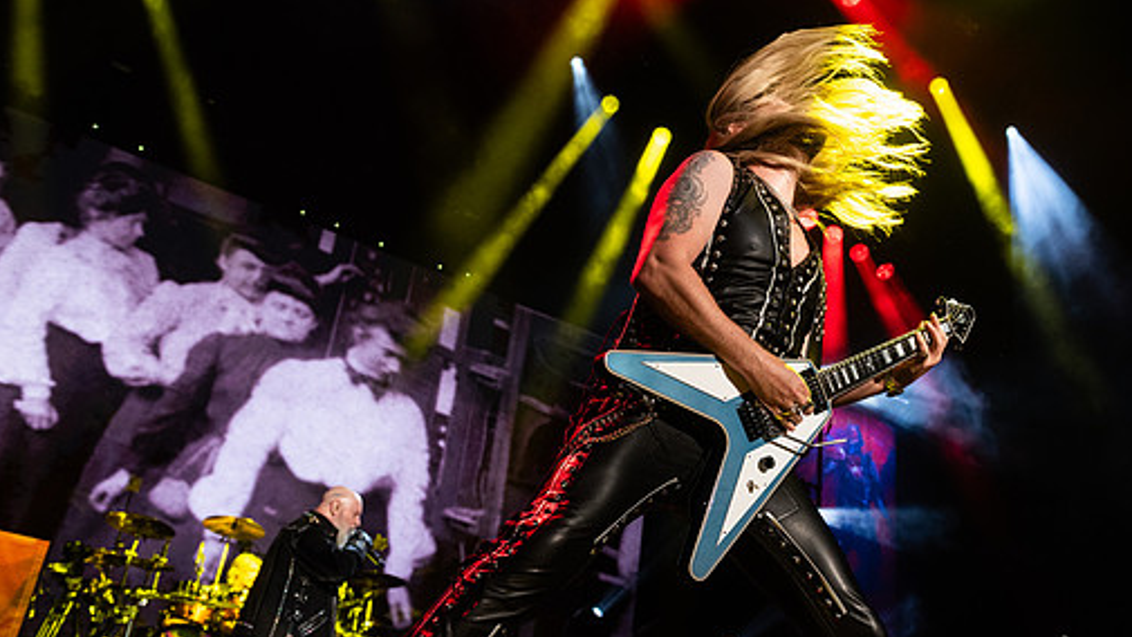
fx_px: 1081
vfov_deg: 32.7
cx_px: 666
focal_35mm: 36
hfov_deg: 55.0
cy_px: 400
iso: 1600
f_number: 4
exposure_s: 1/800
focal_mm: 29
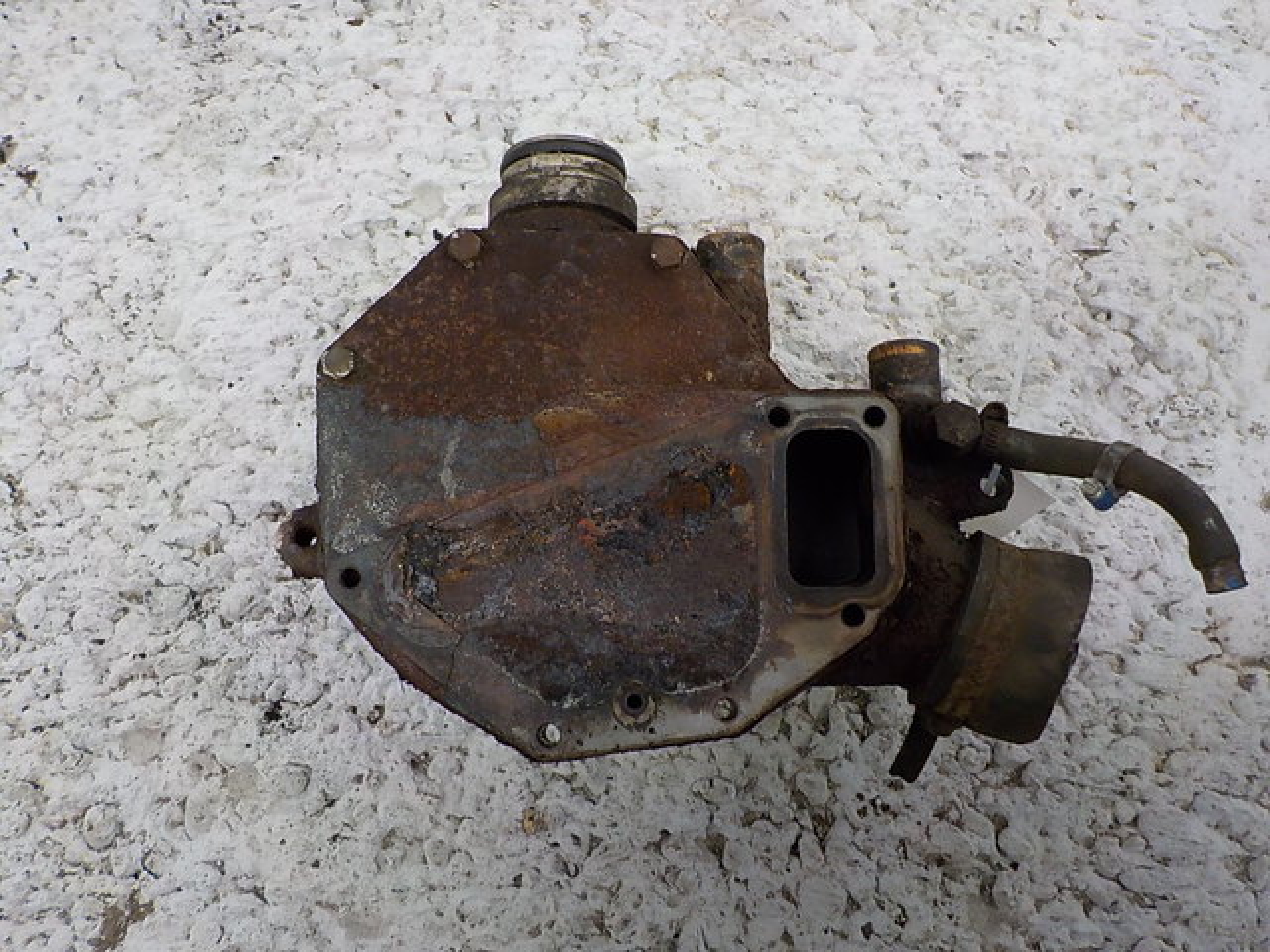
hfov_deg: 60.0
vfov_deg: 46.8
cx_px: 635
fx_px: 1101
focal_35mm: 30
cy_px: 476
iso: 250
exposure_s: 1/30
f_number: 3.3
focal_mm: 4.1
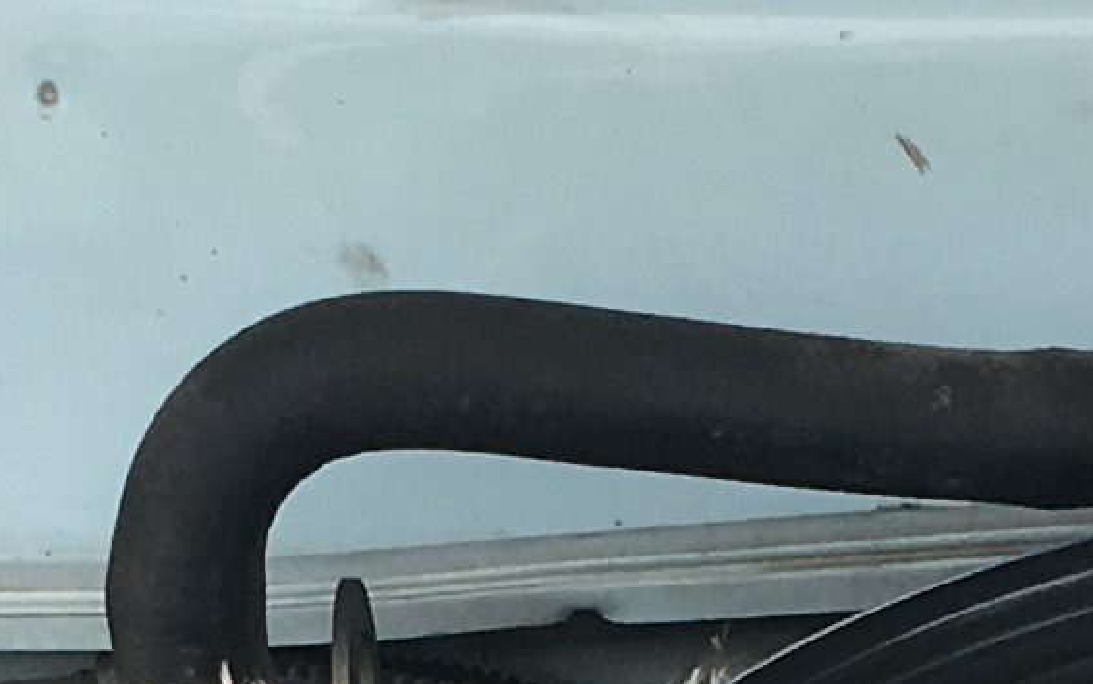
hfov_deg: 9.6
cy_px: 2056
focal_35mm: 219
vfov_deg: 5.6
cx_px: 763
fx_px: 6525
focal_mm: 4.15
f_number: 2.2
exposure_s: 1/693
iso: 25
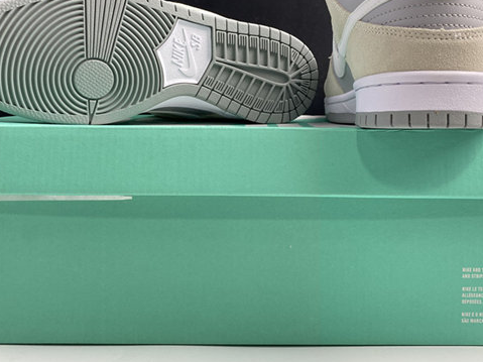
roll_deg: +0.6
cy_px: 123
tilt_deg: +0.6
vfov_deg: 37.3
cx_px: 241
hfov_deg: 49.0
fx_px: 530
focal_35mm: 38
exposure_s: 1/121
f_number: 1.8
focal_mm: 4.25
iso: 100
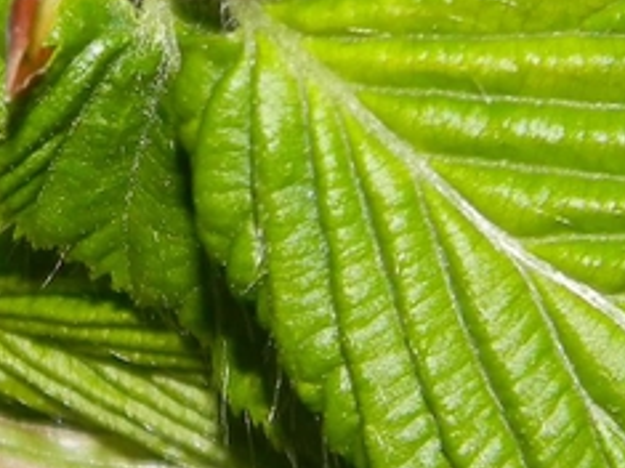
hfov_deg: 7.3
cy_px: -96
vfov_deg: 5.5
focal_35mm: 270
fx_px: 4872
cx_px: 426
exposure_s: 1/30
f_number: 9
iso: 200
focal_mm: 15.1
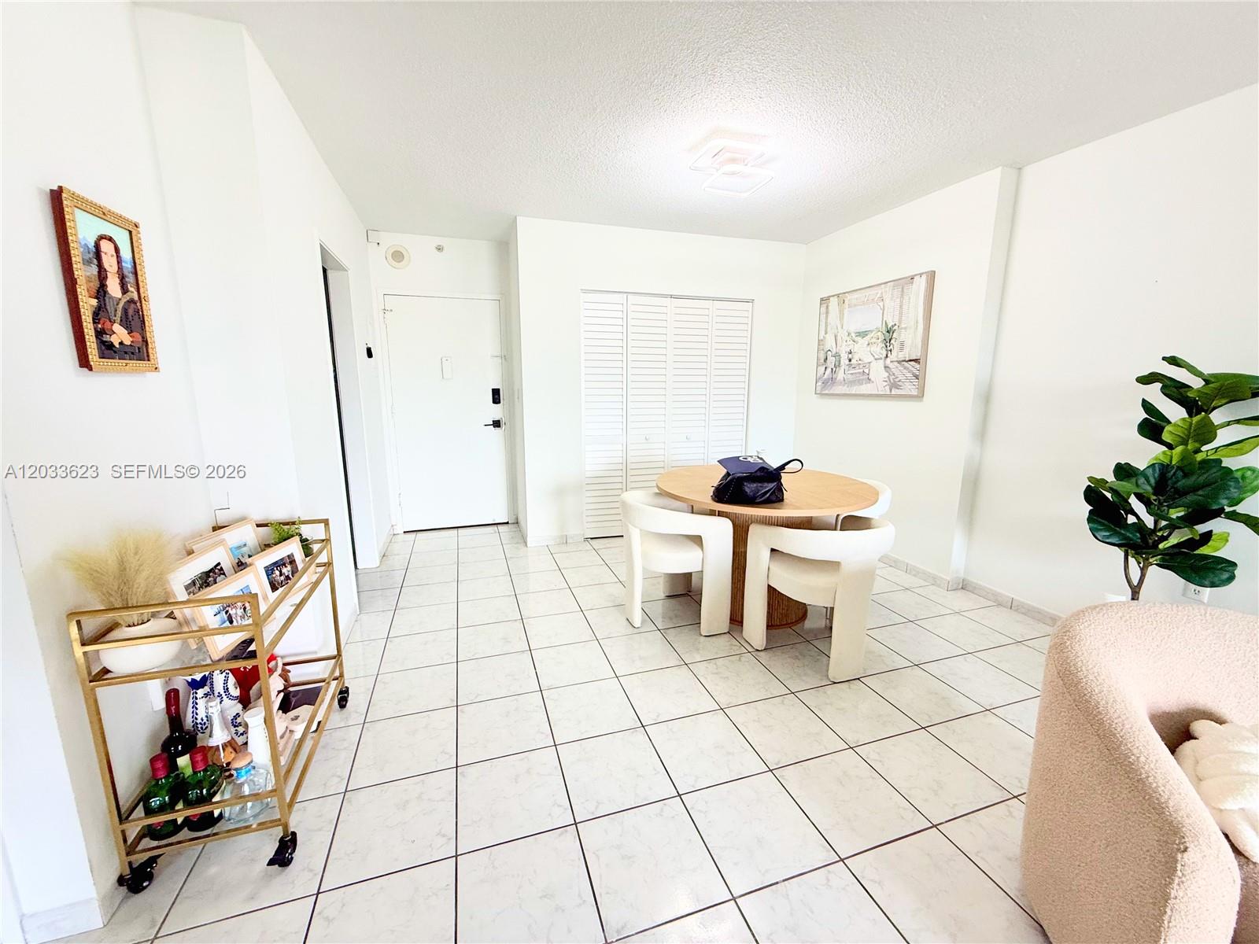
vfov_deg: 85.7
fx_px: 509
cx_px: 630
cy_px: 472
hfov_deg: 102.1
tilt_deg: -9.1
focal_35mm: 14
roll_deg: -0.5
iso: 125
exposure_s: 1/99
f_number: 2.2
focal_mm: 2.22
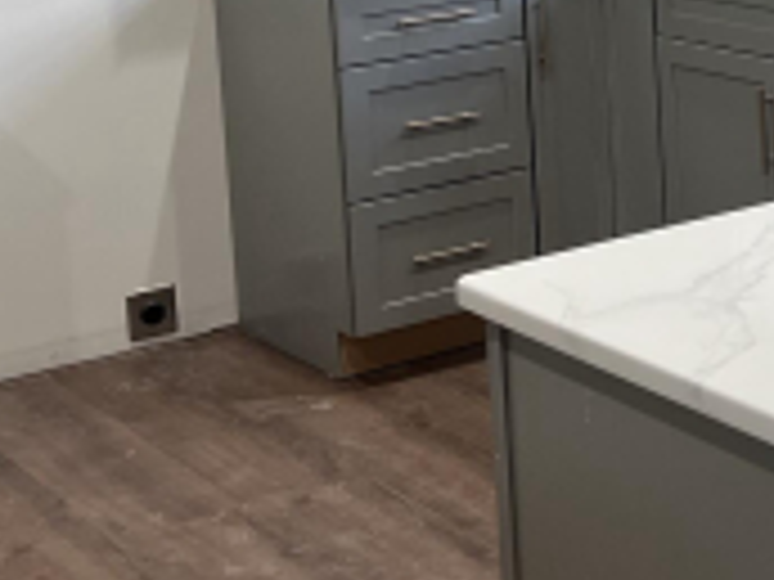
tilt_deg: -7.4
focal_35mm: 101
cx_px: 826
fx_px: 2258
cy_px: -85
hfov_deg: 18.8
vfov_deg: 14.3
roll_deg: +2.6
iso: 125
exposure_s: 1/120
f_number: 1.5
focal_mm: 5.7
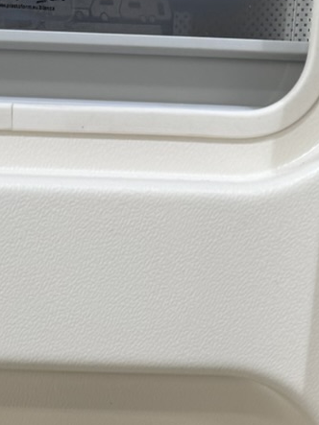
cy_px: 784
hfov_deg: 13.2
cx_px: 22
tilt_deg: -24.4
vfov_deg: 15.2
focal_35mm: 111
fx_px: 1365
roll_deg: -0.1
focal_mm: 6.76
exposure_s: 1/207
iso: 64
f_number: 1.78
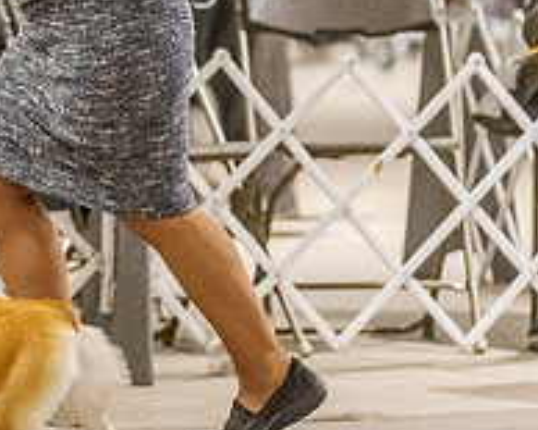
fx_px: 8021
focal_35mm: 504
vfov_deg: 3.1
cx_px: -227
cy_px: 78
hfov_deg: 3.8
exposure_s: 1/400
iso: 6400
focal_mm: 154
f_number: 3.2
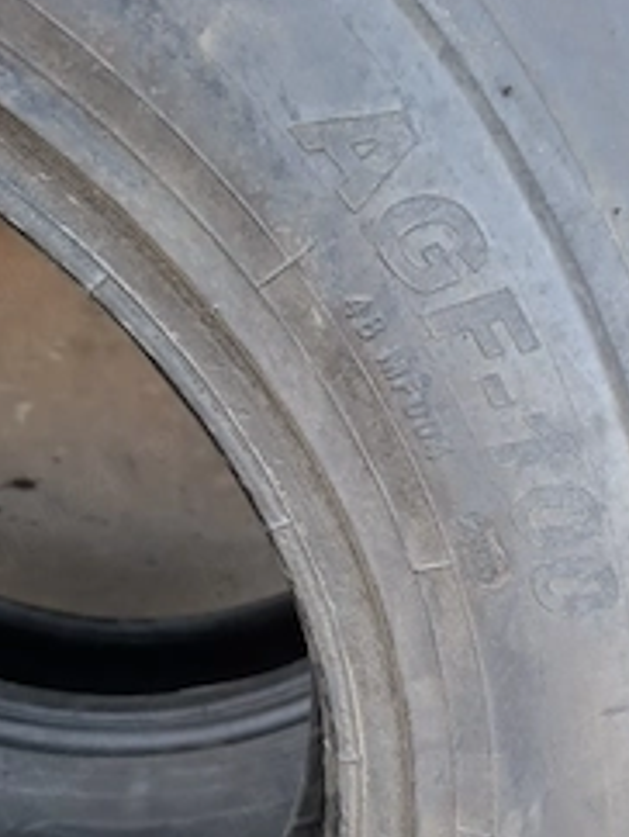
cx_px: 429
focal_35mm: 38
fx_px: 919
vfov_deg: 48.0
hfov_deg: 37.3
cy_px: 567
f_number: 1.8
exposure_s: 1/100
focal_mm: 5.54
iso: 125
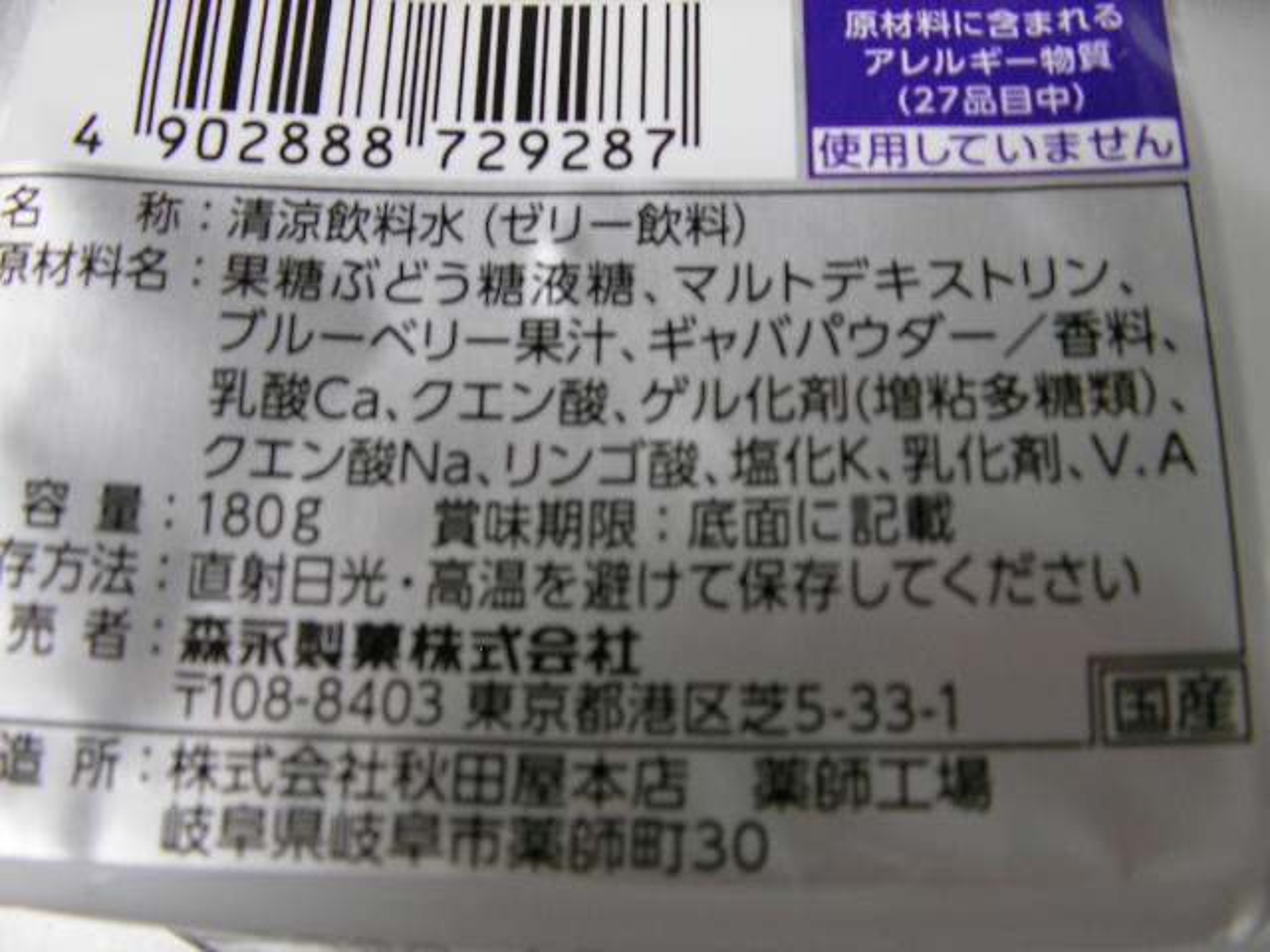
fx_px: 1394
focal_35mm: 38
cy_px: 476
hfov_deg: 49.0
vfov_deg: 37.7
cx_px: 635
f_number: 3.5
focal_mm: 5.8
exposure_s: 1/8.2
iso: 100
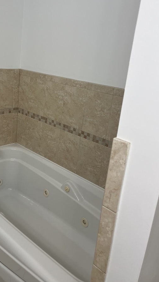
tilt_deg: -14.8
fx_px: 255
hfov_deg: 33.9
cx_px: 40
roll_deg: -4.0
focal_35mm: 34
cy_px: 119
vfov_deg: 57.7
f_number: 1.6
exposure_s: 1/120
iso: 64
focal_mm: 5.1
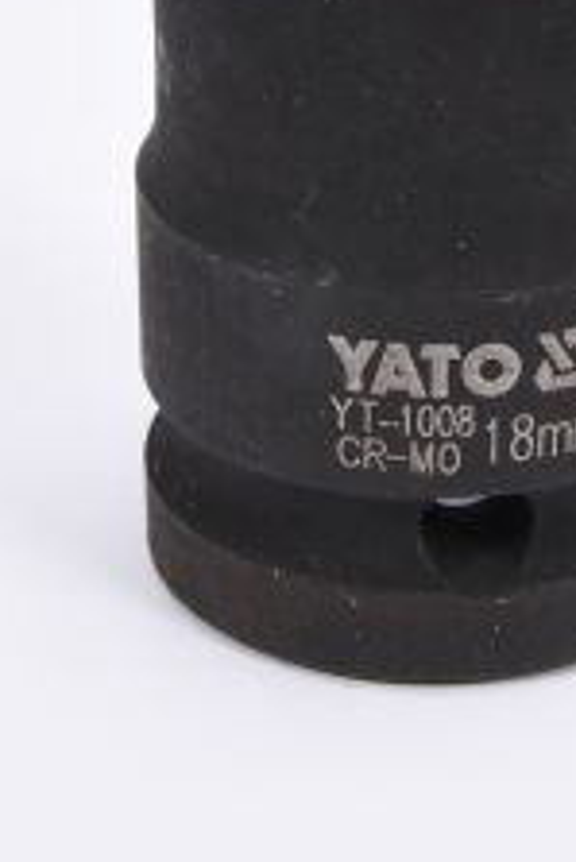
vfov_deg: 11.1
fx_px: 4409
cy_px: 220
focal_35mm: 184
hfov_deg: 7.5
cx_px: 485
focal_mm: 50
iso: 250
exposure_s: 1/125
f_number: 16
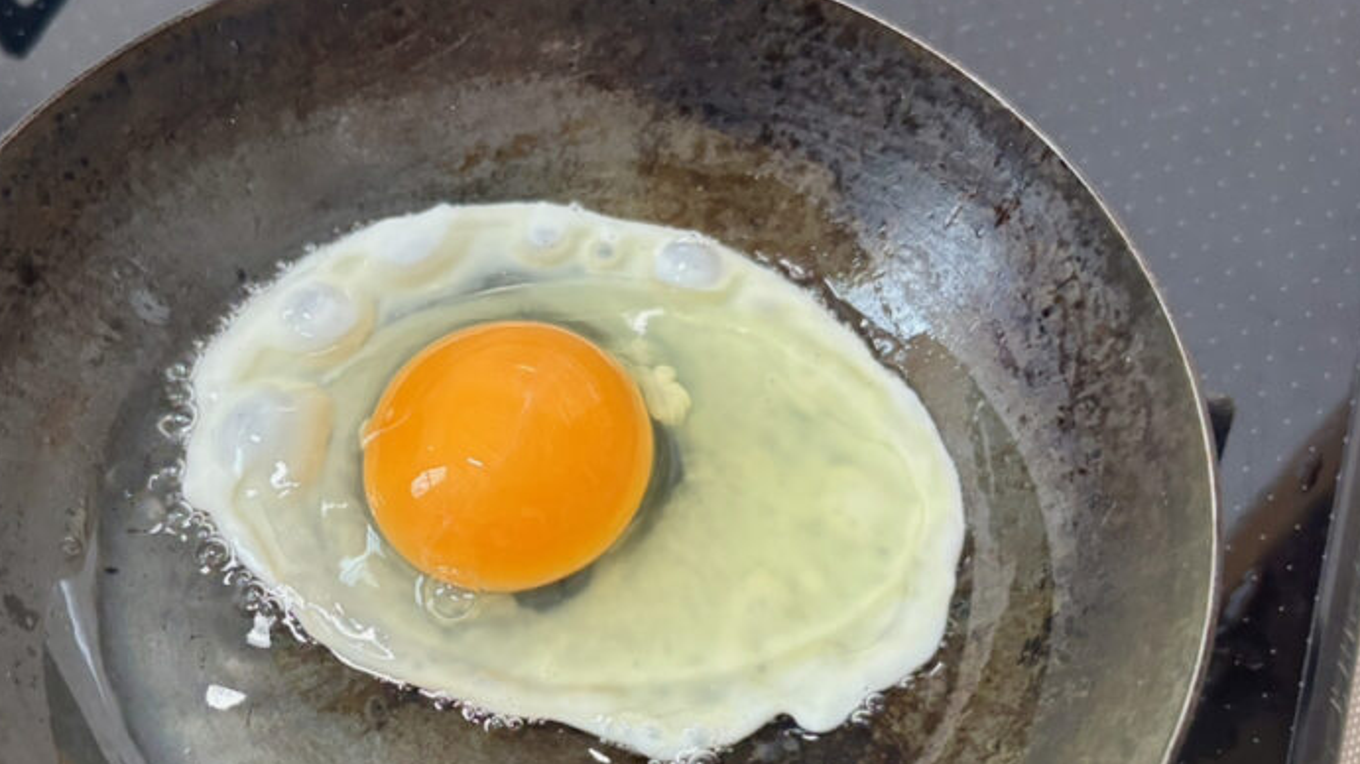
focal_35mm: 42
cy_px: 524
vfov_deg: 28.1
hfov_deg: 48.1
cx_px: 537
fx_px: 1514
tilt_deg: -61.9
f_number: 1.6
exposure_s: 1/54
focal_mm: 5.96
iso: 400
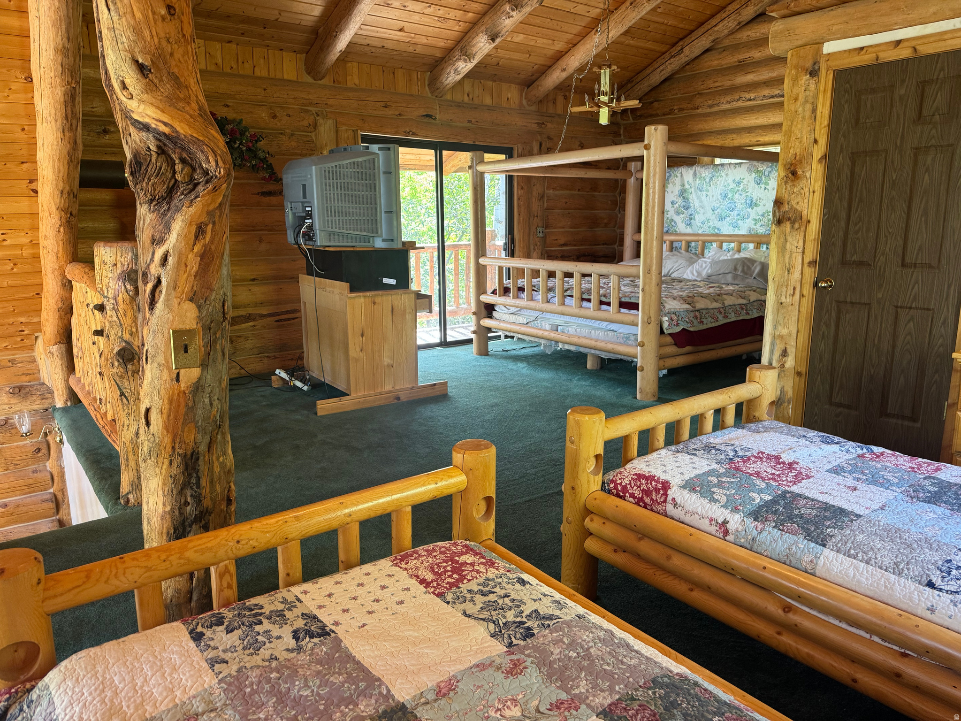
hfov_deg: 71.6
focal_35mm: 24
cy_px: 360
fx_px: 666
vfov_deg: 56.8
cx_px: 480
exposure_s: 1/60
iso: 320
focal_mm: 6.76
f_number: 1.78
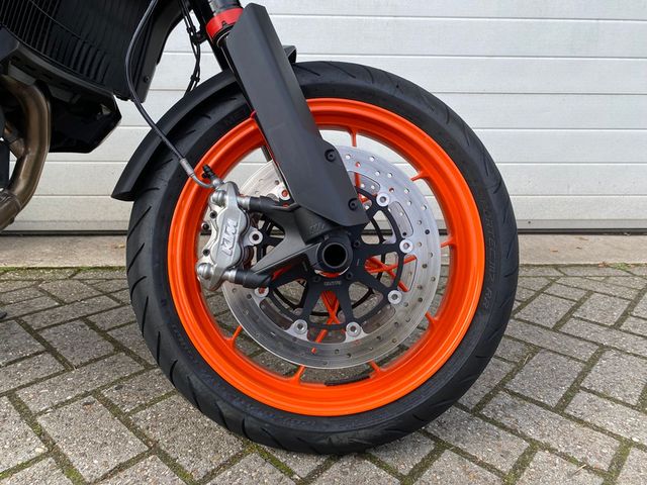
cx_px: 324
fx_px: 486
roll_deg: -0.9
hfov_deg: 67.3
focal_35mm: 26
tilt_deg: -16.0
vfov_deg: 53.1
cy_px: 242
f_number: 1.8
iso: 32
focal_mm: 4.25
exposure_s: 1/647
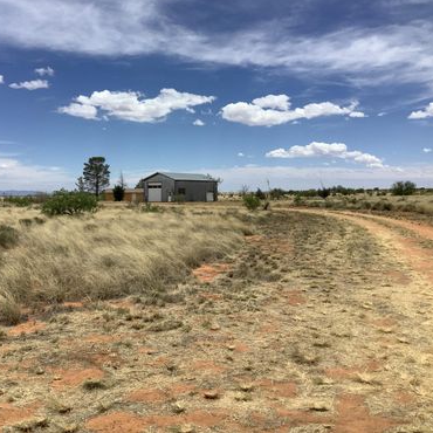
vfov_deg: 44.9
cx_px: 170
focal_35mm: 37
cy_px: 215
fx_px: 524
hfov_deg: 44.7
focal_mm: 3.3
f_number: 2.4
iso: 25
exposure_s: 1/2717
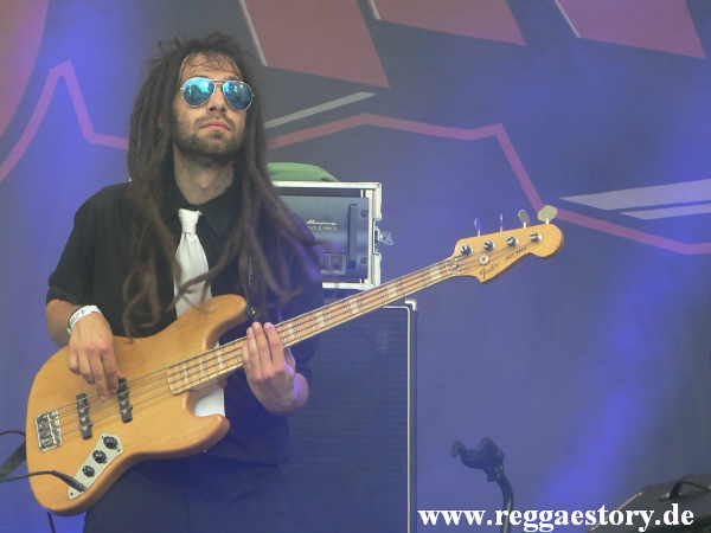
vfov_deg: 8.7
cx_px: 356
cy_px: 266
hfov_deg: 11.6
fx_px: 3492
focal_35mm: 170
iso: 64
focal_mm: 29.1
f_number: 3.3
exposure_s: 1/60
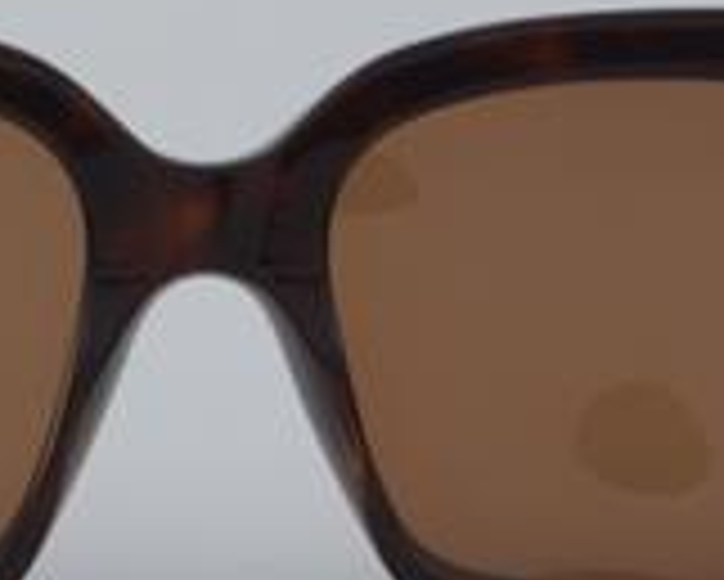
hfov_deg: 11.0
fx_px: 3752
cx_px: 202
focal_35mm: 175
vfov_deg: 8.8
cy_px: 324
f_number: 32
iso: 100
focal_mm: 50
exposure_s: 1/4
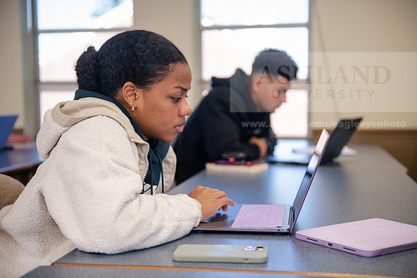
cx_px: 208
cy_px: 139
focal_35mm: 56
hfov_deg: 35.6
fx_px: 649
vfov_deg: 24.2
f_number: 2.8
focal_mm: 56
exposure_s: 1/200
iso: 1000
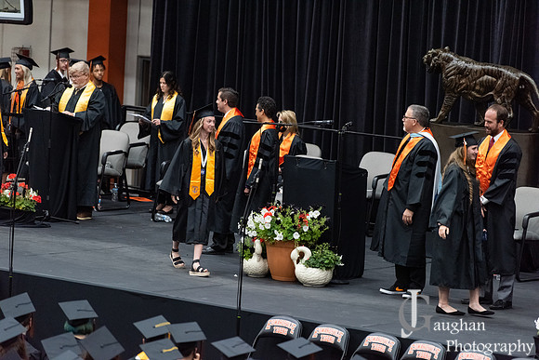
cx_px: 270
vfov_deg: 6.9
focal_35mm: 200
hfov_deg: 10.3
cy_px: 180
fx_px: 2995
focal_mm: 200
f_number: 3.2
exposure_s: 1/250
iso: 2500
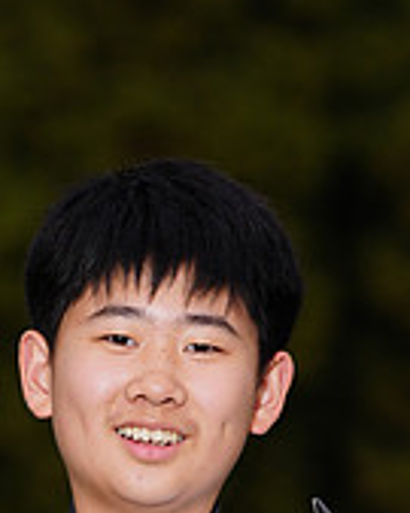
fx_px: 9246
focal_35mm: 609
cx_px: 175
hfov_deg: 2.5
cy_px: 792
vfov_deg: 3.2
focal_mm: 189
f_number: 5.6
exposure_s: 1/160
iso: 200
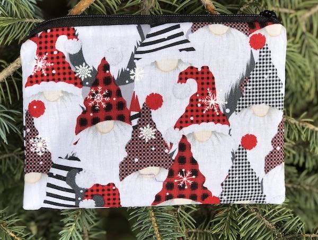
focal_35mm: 57
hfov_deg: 33.7
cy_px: 120
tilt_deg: -78.3
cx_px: 159
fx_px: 525
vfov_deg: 25.8
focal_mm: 6.6
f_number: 2.8
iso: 25
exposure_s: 1/60
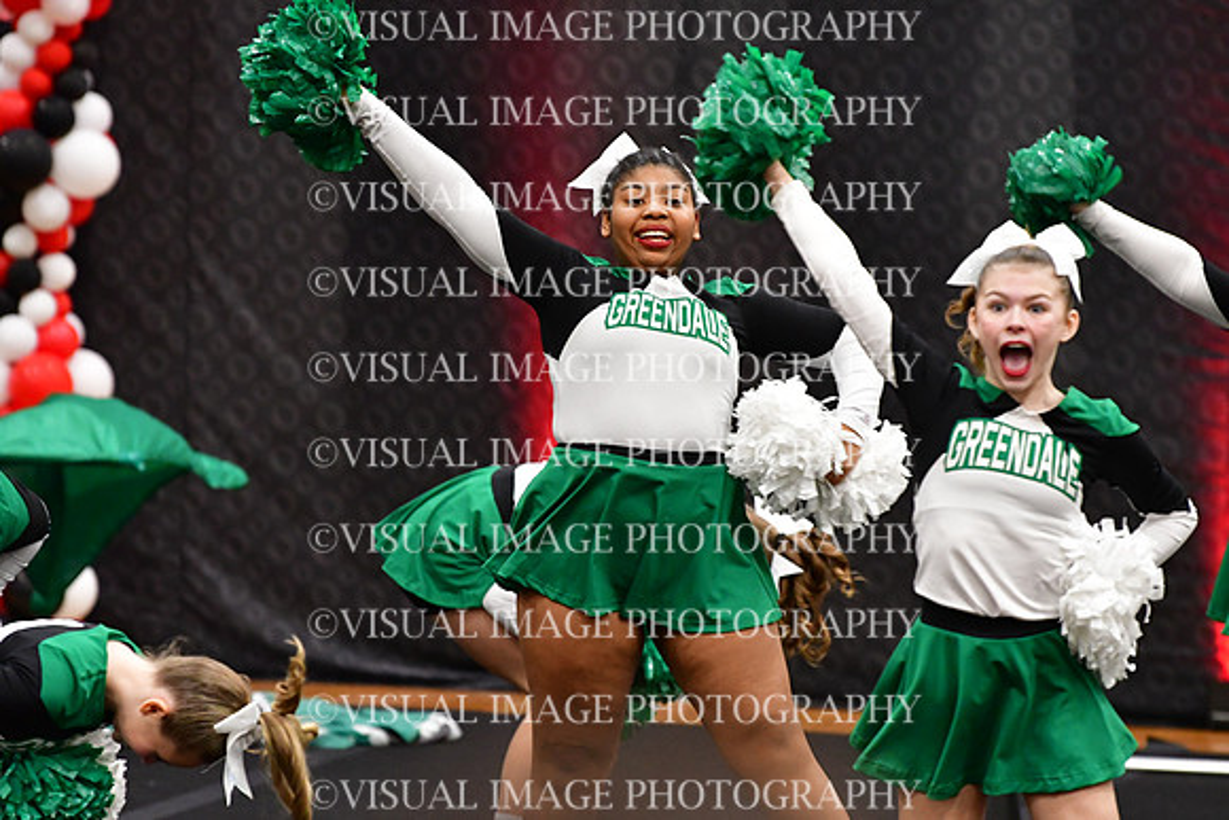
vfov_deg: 4.6
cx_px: 614
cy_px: 410
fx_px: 10244
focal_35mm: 300
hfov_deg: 6.9
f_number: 3.5
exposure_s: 1/500
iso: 5000
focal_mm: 200
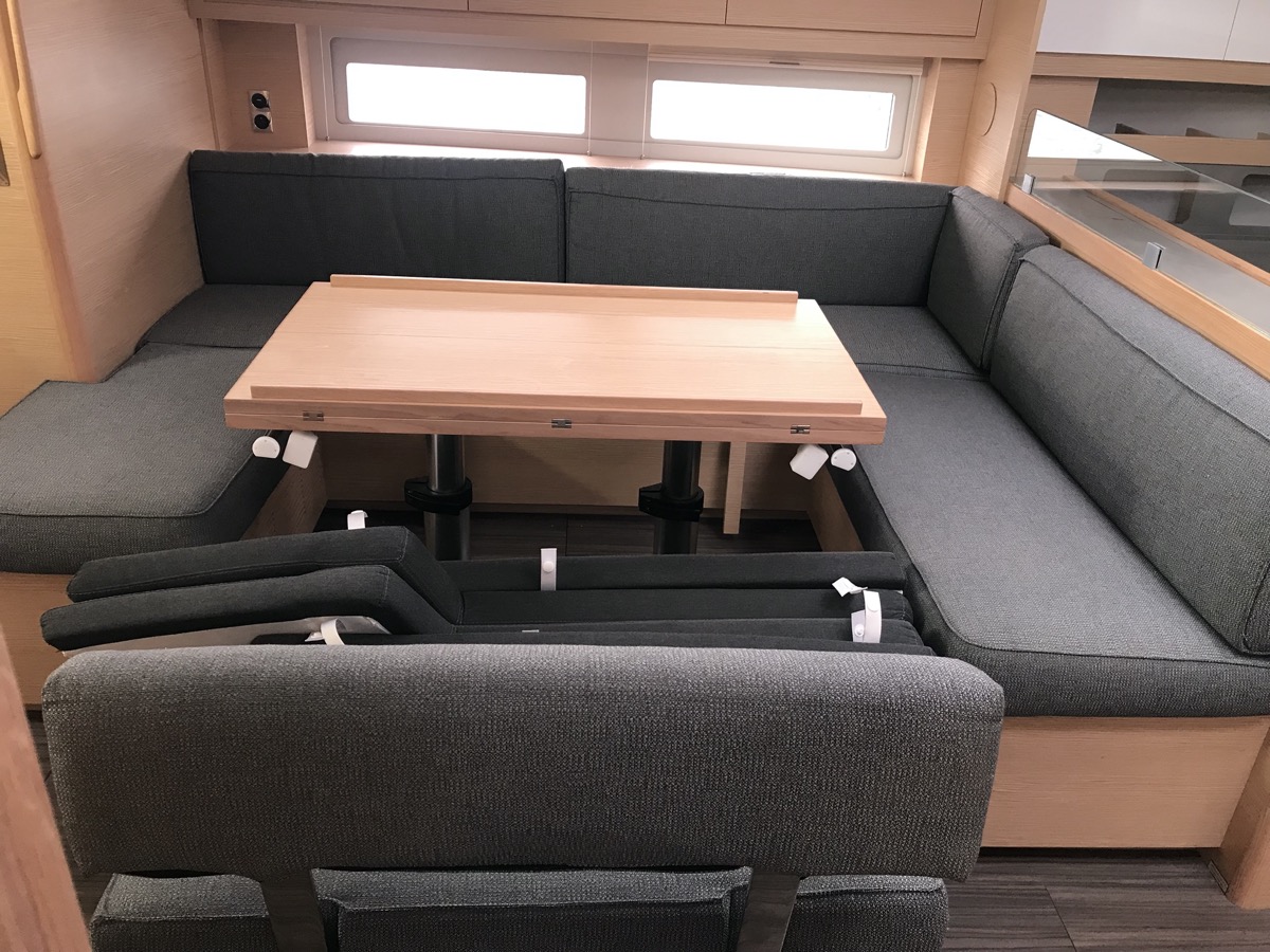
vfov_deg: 49.7
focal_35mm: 28
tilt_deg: -25.6
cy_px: 476
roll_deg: -2.6
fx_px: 1027
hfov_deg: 63.4
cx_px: 635
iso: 40
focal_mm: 3.99
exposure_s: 1/20
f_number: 1.8
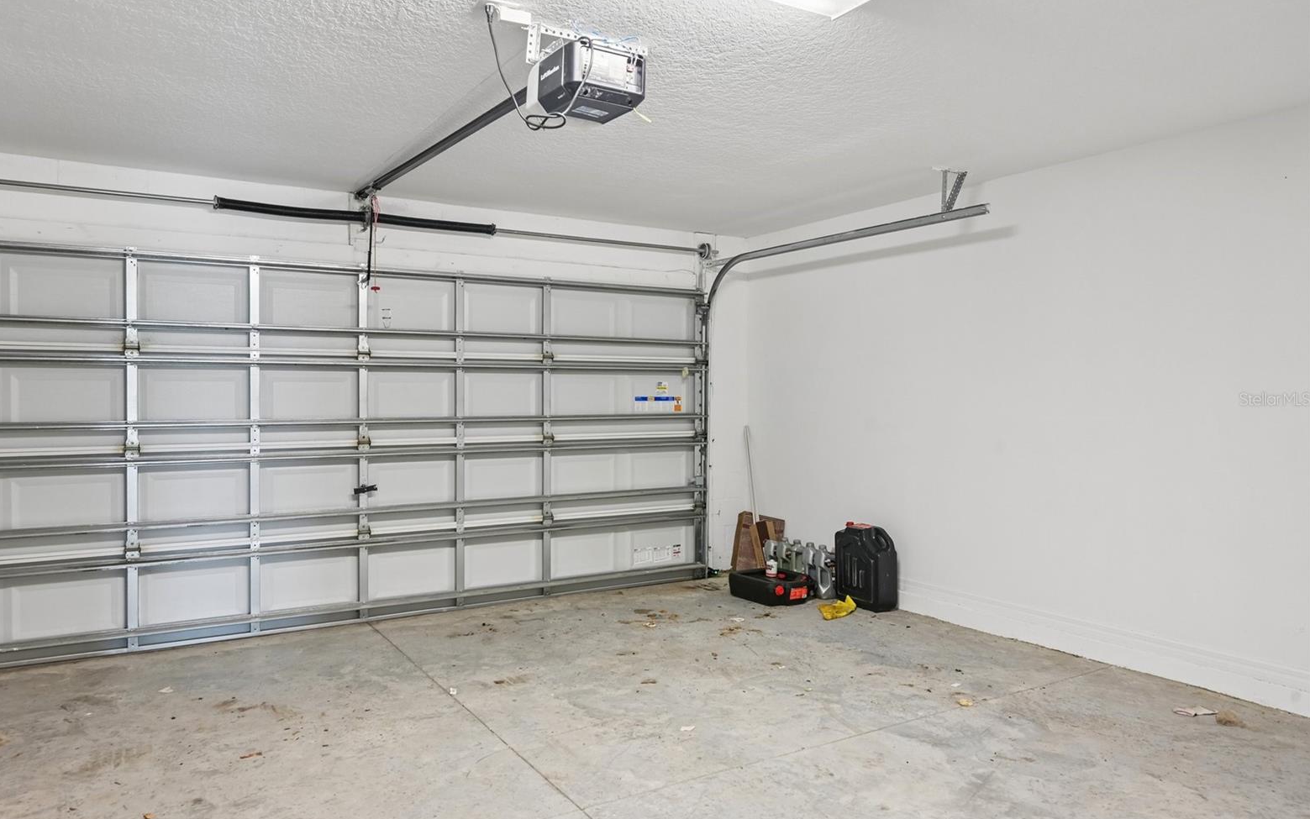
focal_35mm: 24
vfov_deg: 52.0
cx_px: 642
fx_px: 840
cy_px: 399
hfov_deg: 75.9
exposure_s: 1/5
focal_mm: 22.5
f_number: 8
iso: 400
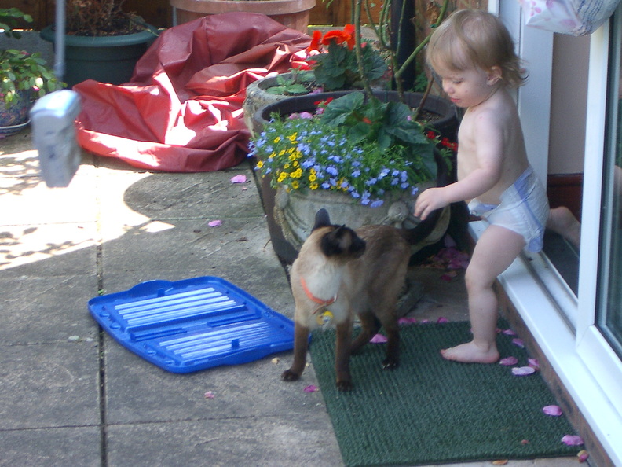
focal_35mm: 105
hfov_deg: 18.7
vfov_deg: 14.1
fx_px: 1887
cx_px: 311
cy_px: 234
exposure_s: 1/80
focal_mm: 17.4
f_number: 4.8
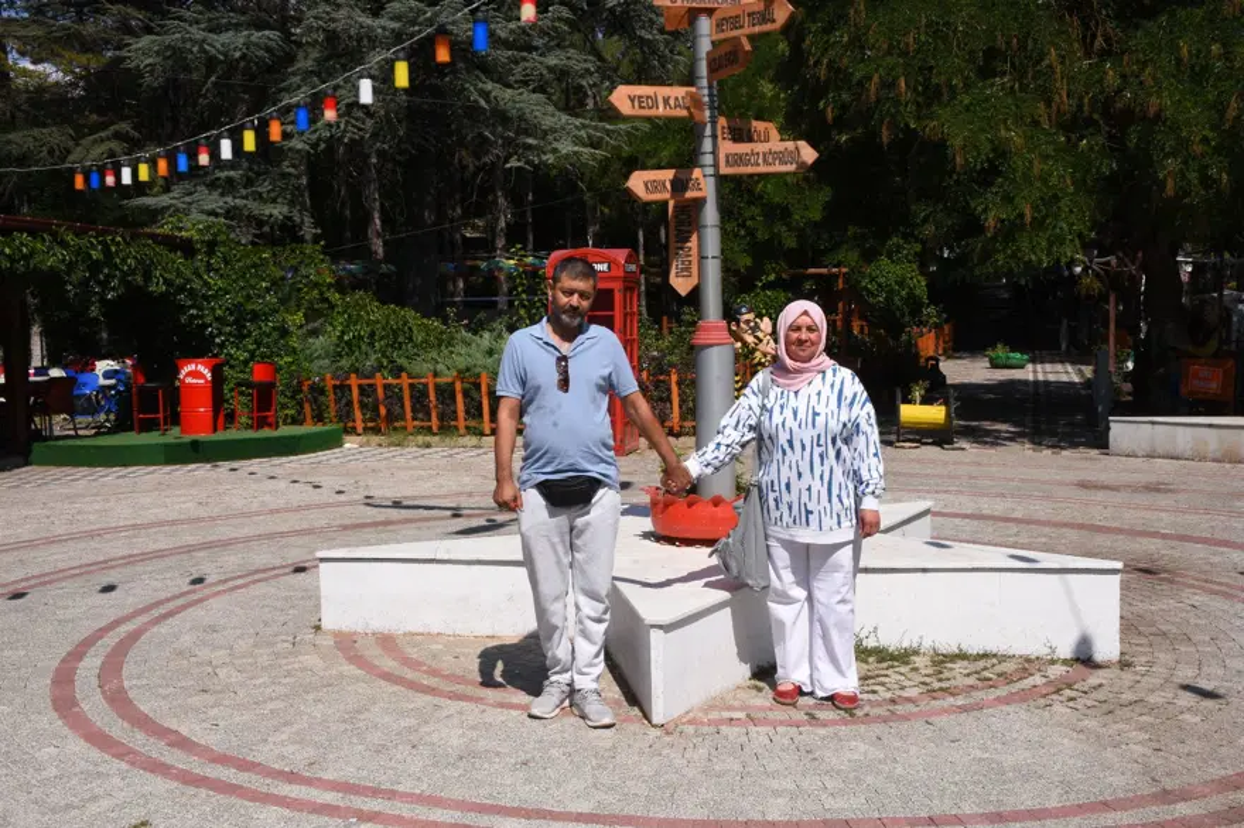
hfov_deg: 49.6
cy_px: 414
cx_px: 622
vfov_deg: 34.2
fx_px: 1347
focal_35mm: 39
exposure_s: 1/250
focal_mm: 26
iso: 400
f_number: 20
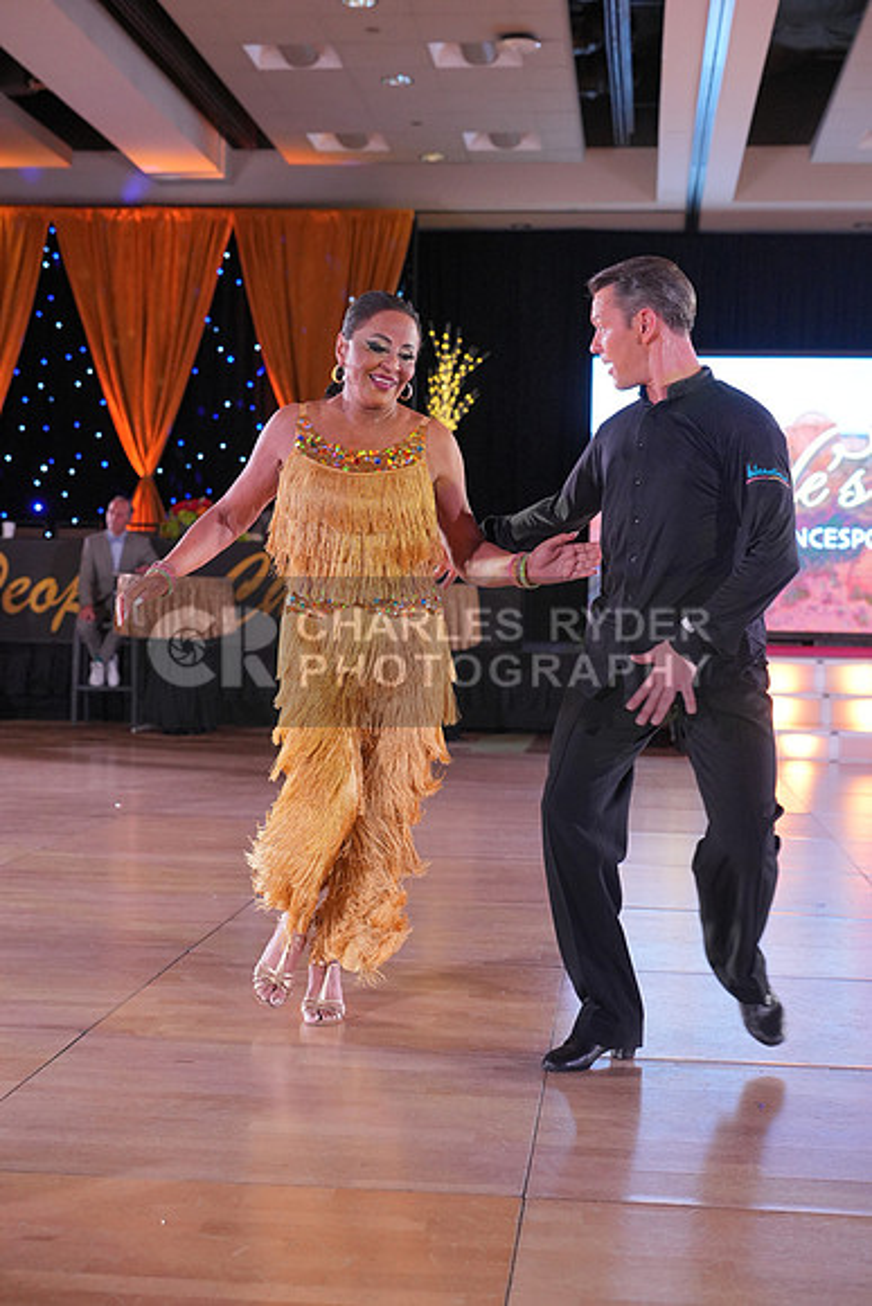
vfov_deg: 37.5
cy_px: 653
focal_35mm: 53
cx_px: 436
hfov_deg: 25.5
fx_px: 1924
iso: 2500
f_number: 4
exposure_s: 1/400
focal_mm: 53
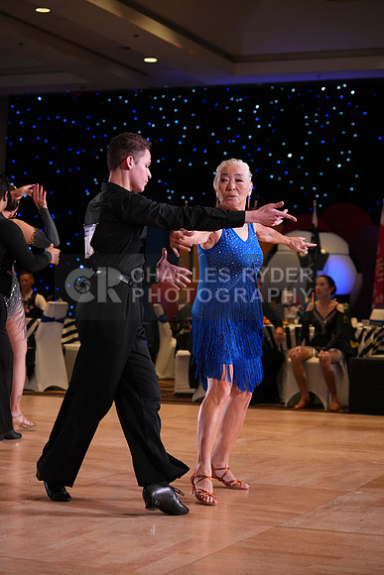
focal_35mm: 78
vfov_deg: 26.0
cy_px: 288
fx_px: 1247
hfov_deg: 17.5
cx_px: 192
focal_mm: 78
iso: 2500
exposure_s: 1/500
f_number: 4
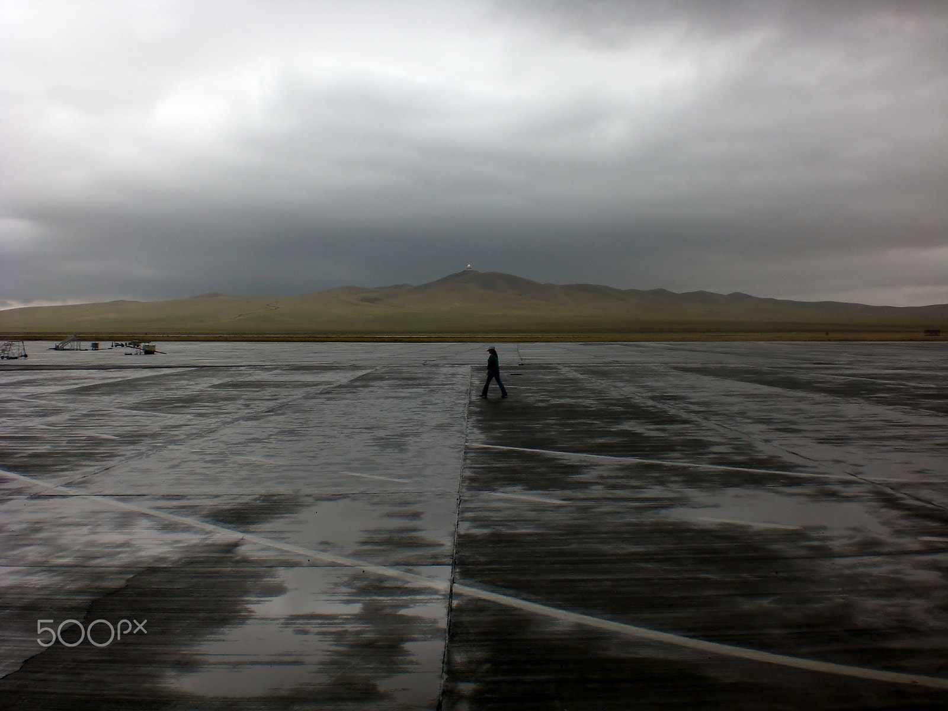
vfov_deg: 37.7
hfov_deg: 49.0
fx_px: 1041
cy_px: 356
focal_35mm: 38
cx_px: 474
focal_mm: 6.3
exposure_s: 1/80
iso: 50
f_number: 4.4
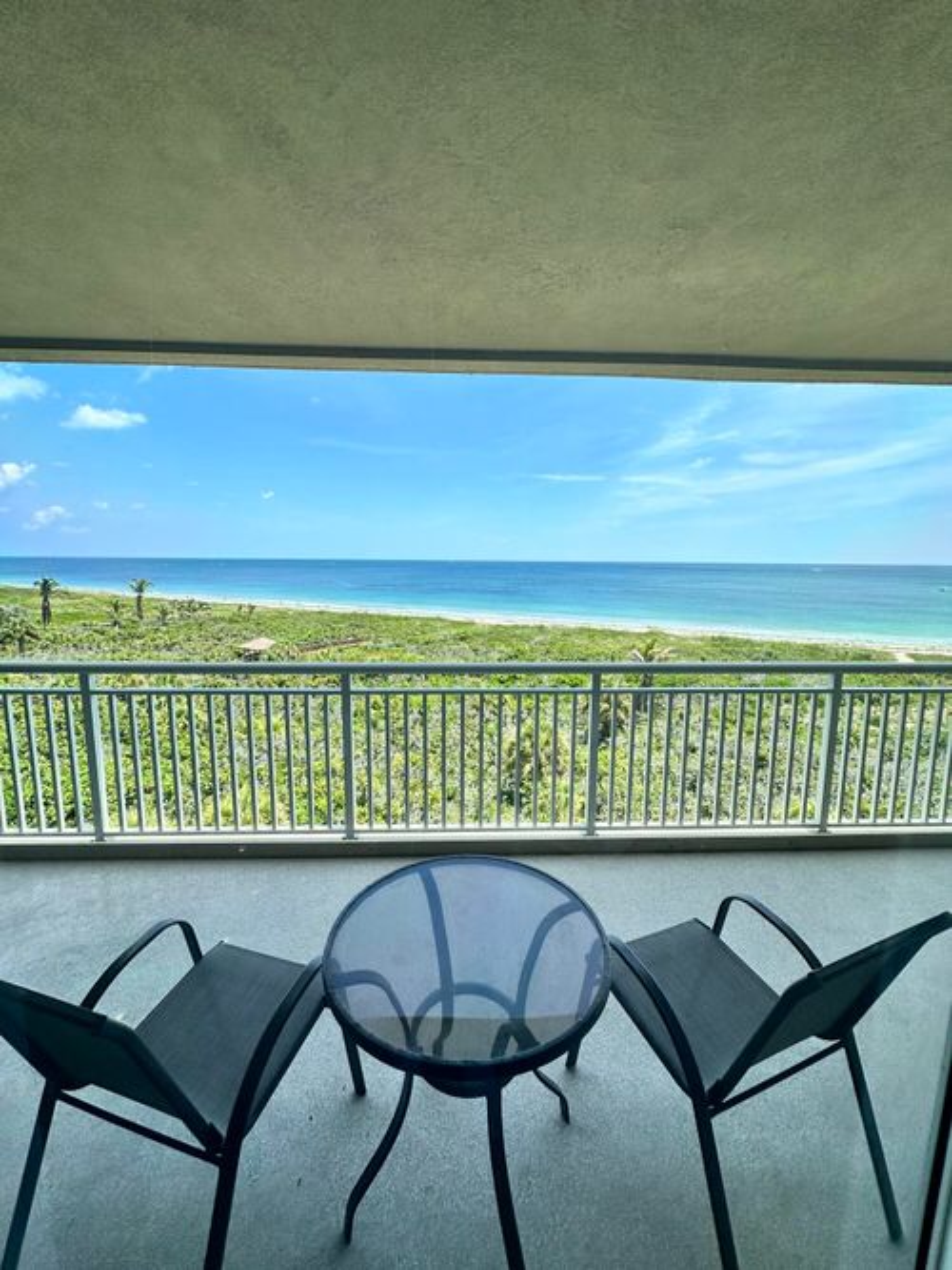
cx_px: 476
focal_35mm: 14
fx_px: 514
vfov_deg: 102.1
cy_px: 635
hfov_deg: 85.7
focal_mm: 2.22
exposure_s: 1/707
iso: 40
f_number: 2.2
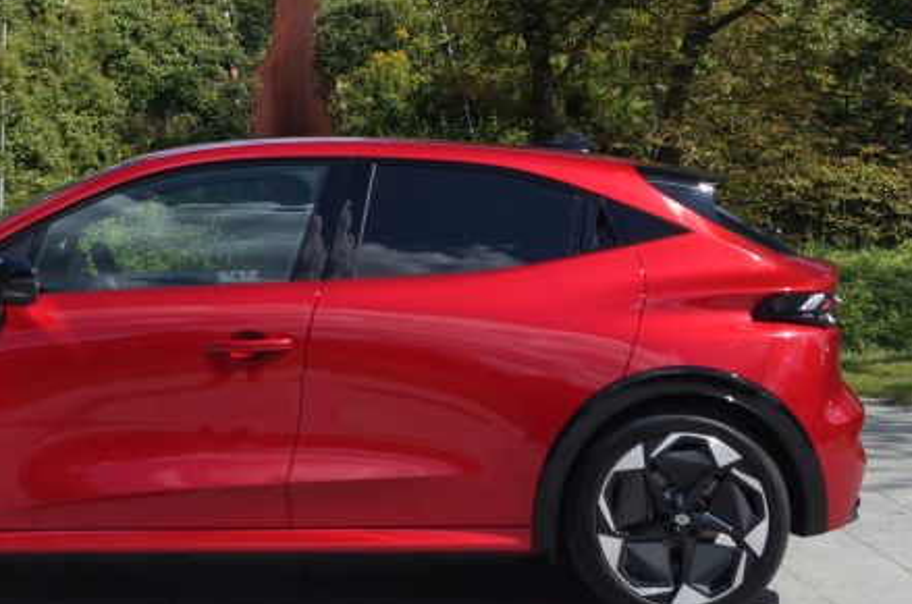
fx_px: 1947
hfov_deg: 25.9
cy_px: 75
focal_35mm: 77
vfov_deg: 17.4
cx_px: 197
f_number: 8
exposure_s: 1/320
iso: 100
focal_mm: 22
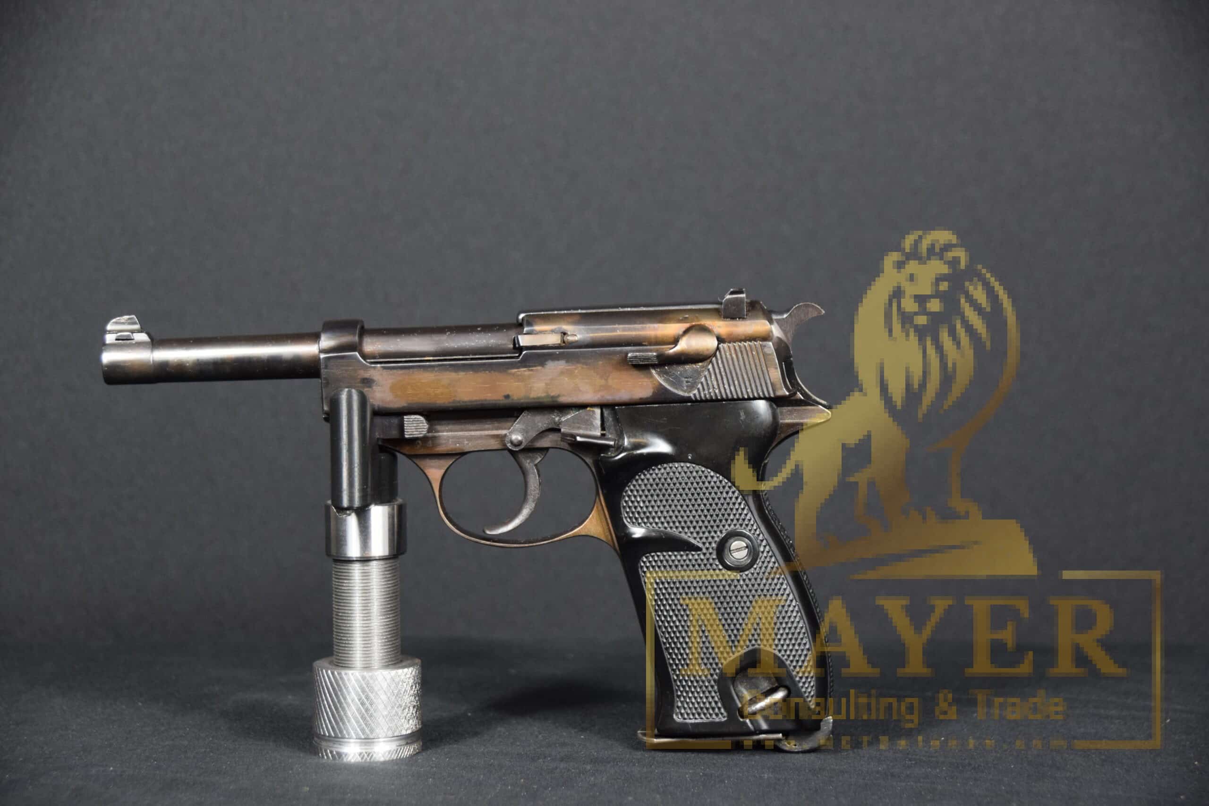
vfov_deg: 14.7
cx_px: 604
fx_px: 3124
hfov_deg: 21.9
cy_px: 403
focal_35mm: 93
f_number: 4.8
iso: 800
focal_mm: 62
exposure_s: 1/60
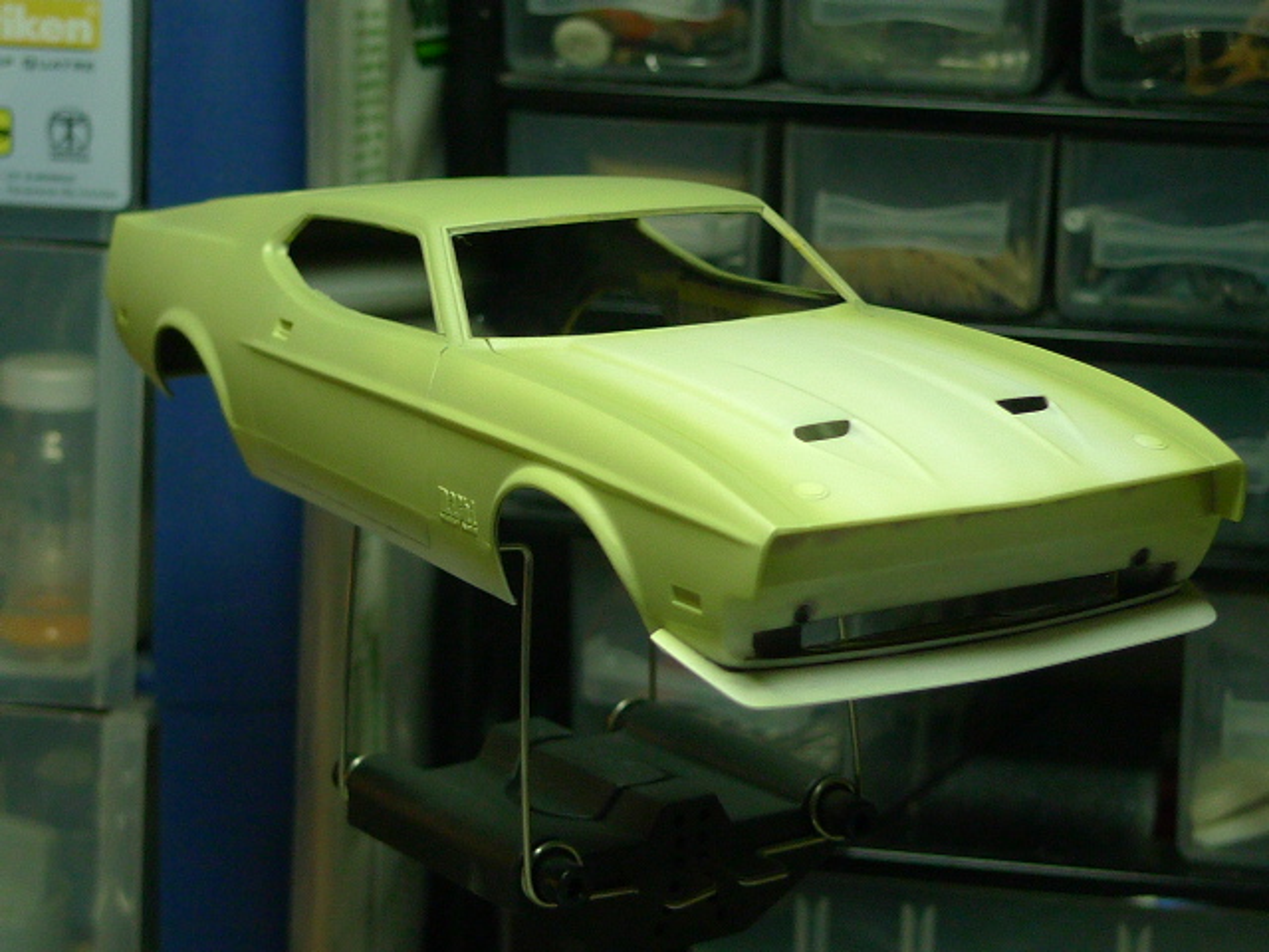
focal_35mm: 79
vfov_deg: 18.7
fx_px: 2896
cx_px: 634
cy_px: 476
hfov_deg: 24.7
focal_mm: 9.3
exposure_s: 1/60
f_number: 2.5
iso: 250
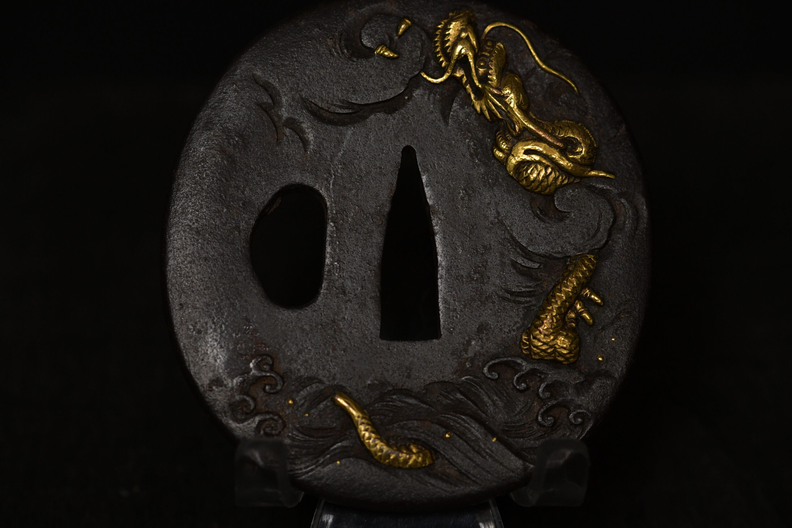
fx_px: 2310
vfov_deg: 13.0
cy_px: 264
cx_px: 396
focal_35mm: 105
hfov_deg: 19.5
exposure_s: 1/125
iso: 1400
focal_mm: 105
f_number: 9
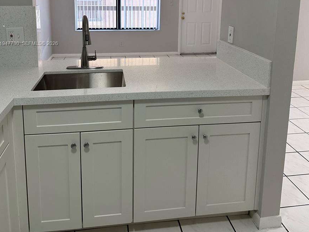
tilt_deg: -6.9
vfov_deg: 41.0
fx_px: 295
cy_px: 44
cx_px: 152
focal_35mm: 33
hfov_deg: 55.3
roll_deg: -0.7
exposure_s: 1/120
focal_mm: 6.86
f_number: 1.78
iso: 125
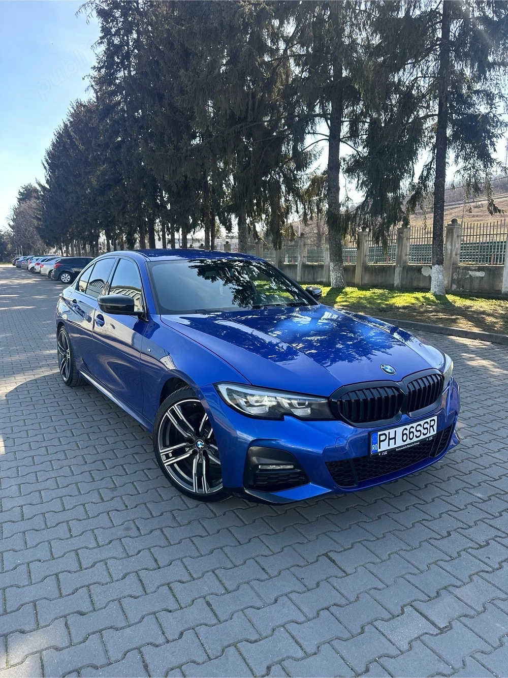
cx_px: 254
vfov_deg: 71.6
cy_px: 339
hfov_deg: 56.8
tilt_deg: -10.2
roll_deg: -0.2
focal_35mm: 24
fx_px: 470
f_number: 1.78
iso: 80
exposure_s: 1/634
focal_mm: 6.86
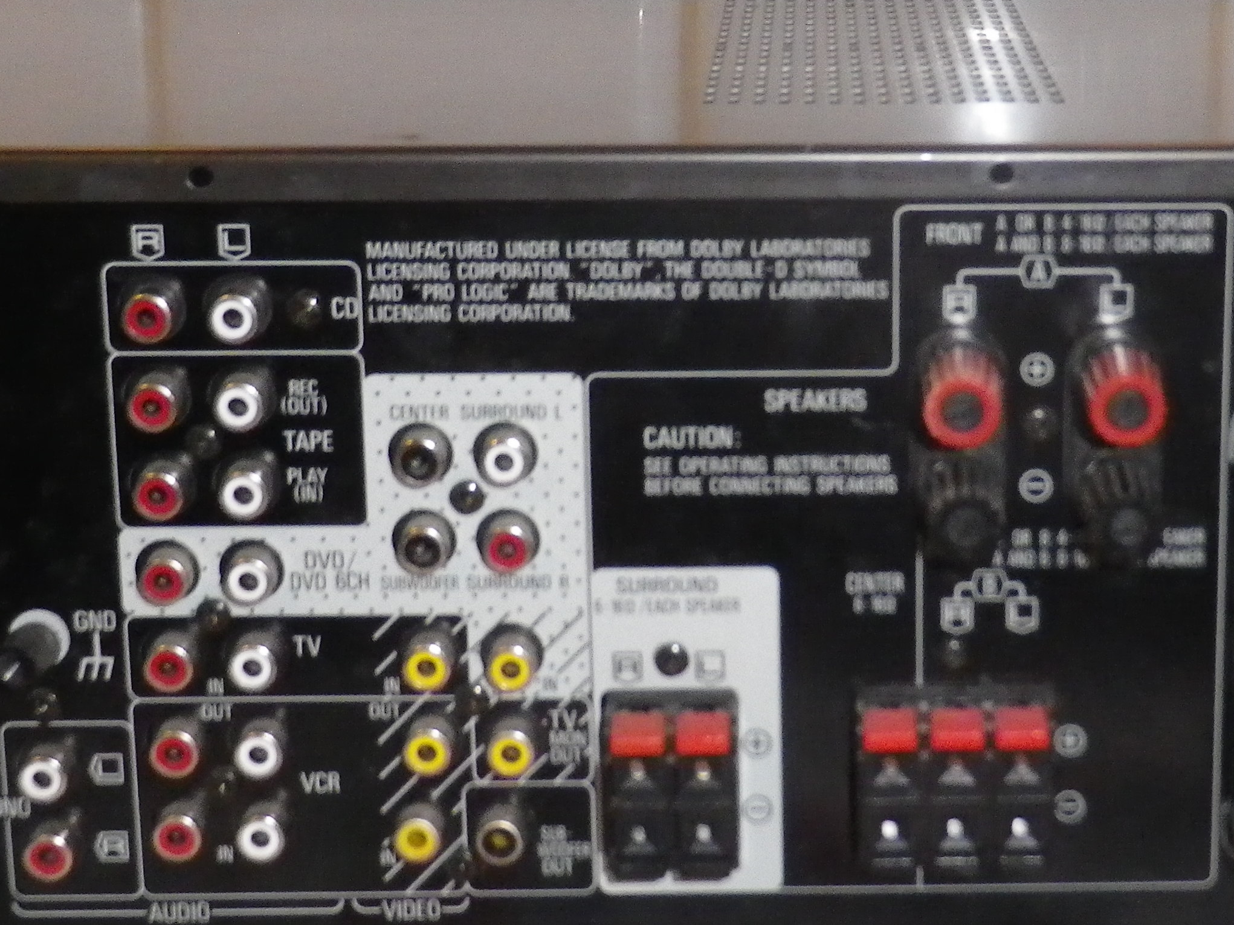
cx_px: 962
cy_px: 461
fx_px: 3137
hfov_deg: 22.0
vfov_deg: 16.8
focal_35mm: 88
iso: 400
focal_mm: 7
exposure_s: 1/50
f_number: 4
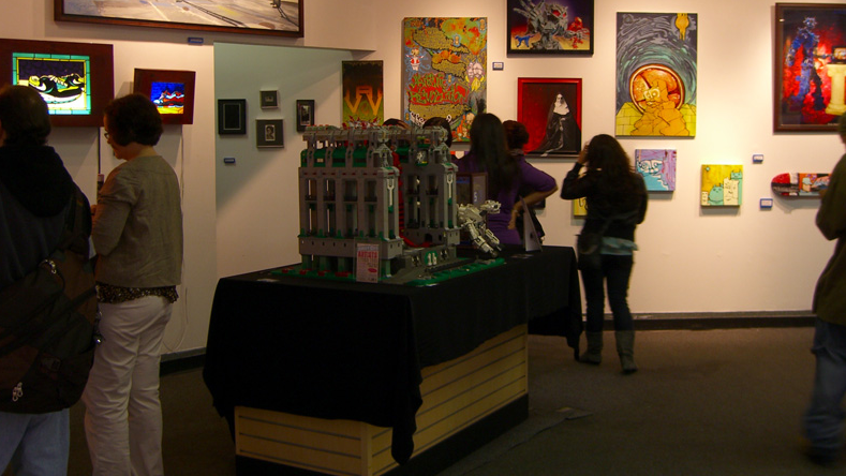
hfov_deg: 48.4
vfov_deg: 28.3
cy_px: 206
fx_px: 942
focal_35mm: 42
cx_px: 422
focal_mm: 7.9
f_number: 2.8
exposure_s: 1/15
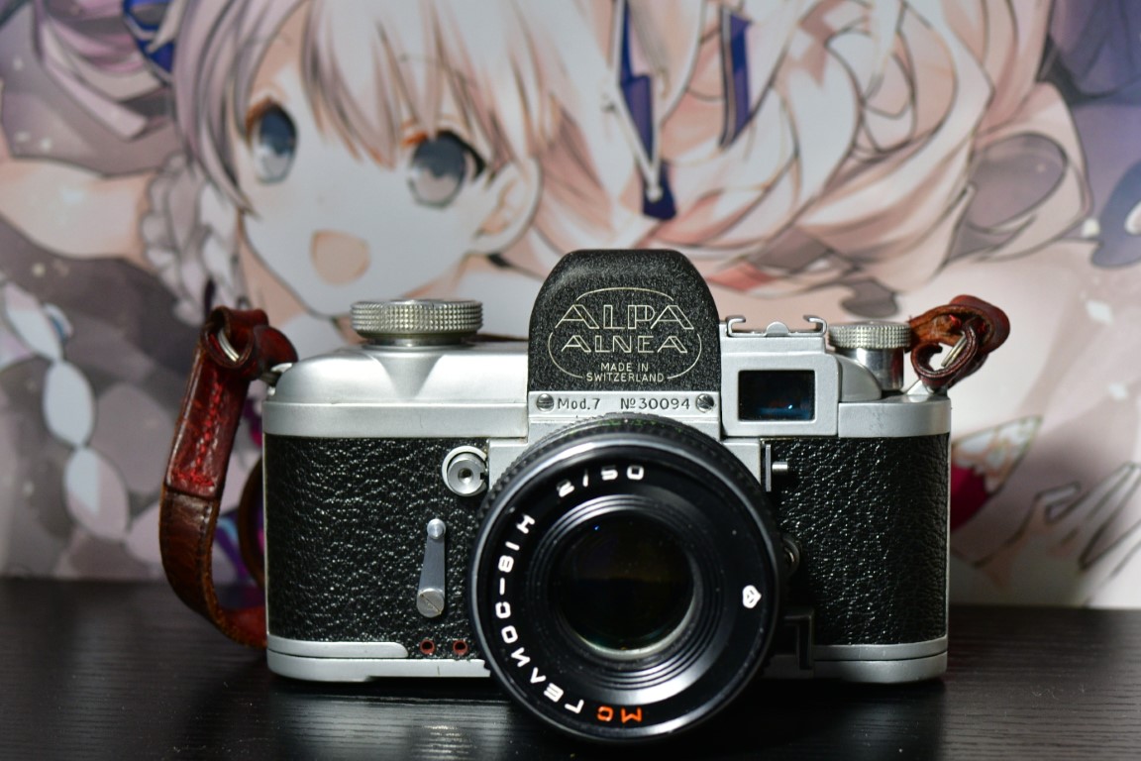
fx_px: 1664
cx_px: 570
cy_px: 380
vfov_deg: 25.8
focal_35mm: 52
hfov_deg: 37.9
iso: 1000
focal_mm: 35
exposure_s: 1/60
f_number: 4
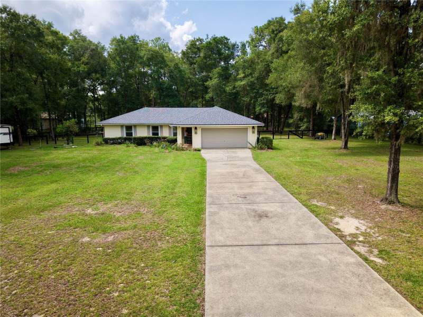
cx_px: 212
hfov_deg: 71.6
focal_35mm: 24
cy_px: 158
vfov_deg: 56.8
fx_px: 293
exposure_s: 1/25
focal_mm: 8.67
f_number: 1.8
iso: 270
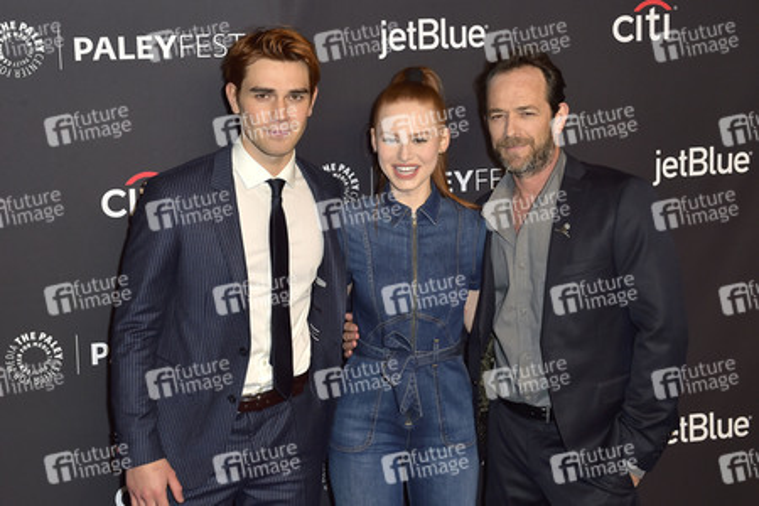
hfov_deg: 39.6
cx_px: 380
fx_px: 1054
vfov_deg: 27.0
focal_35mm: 50
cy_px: 253
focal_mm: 50
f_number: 6.3
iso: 250
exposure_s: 1/250
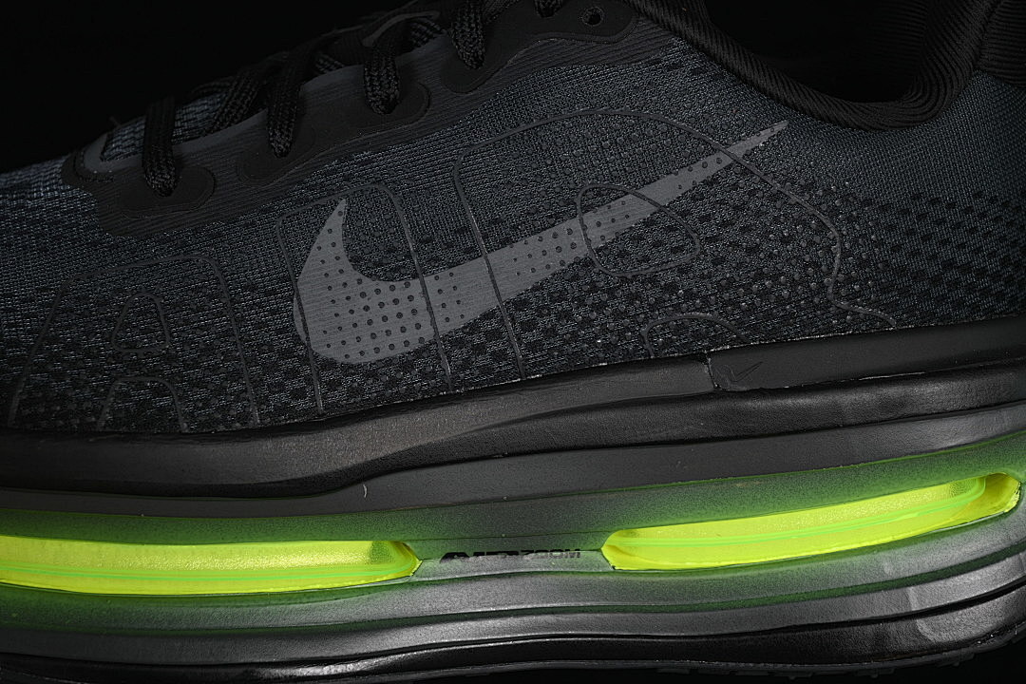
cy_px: 342
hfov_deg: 27.0
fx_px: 2137
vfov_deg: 18.2
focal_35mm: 75
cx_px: 513
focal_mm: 50
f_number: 6.3
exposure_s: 1/50
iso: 160
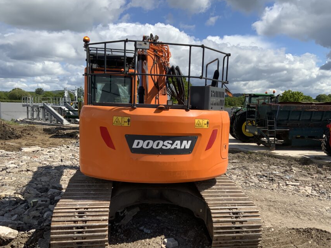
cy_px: 139
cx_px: 180
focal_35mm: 35
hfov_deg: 52.6
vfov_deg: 40.6
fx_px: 335
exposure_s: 1/2427
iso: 16
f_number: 1.8
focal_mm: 3
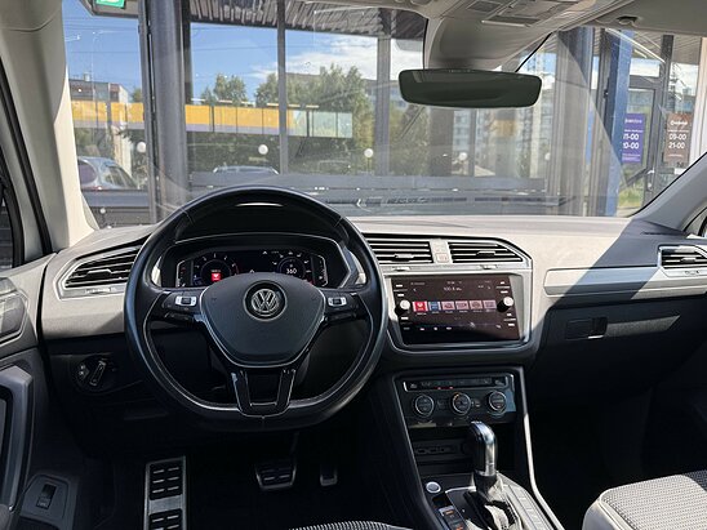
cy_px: 265
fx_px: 490
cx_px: 354
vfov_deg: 56.8
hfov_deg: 71.6
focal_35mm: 24
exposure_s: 1/476
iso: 100
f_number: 1.78
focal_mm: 6.76
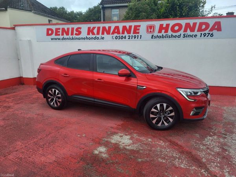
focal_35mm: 26
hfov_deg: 67.3
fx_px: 177
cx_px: 118
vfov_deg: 53.1
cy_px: 88
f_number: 1.8
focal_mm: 5.4
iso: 40
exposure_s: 1/640
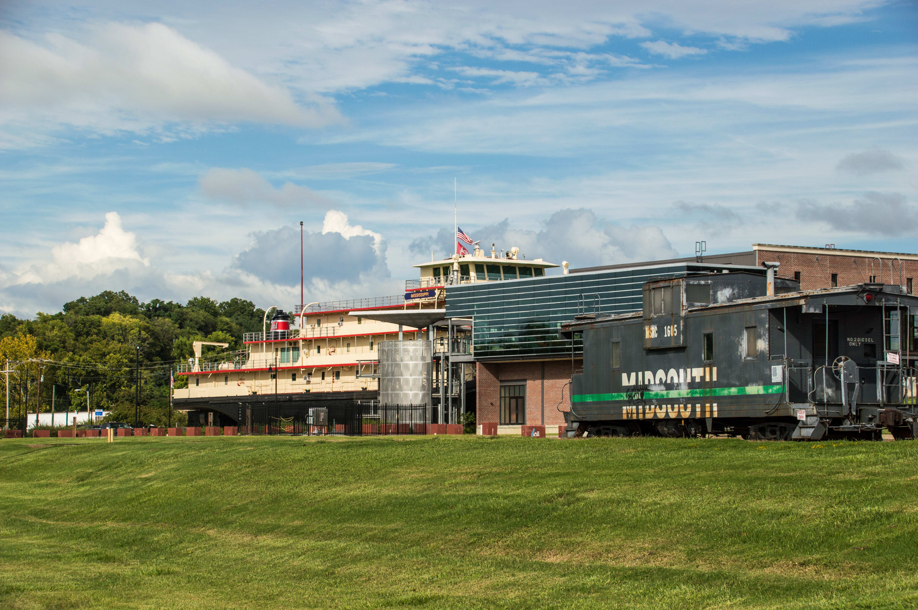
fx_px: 2293
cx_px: 459
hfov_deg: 22.6
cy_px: 305
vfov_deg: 15.2
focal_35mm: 90
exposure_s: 1/200
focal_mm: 60
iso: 100
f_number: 7.1
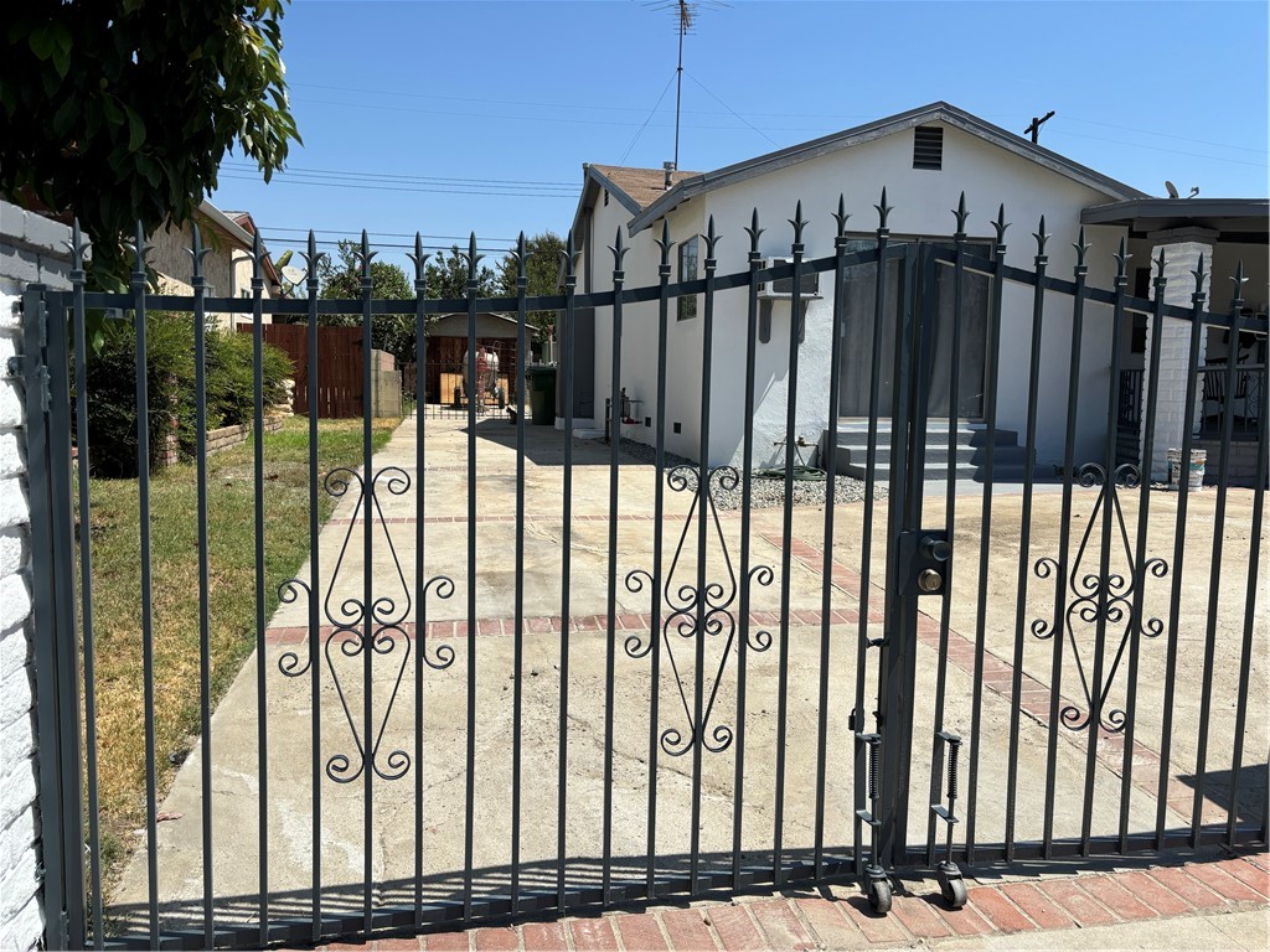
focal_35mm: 26
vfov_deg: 53.1
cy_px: 476
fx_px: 954
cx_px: 635
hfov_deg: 67.3
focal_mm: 5.96
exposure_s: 1/4255
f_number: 1.6
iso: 50
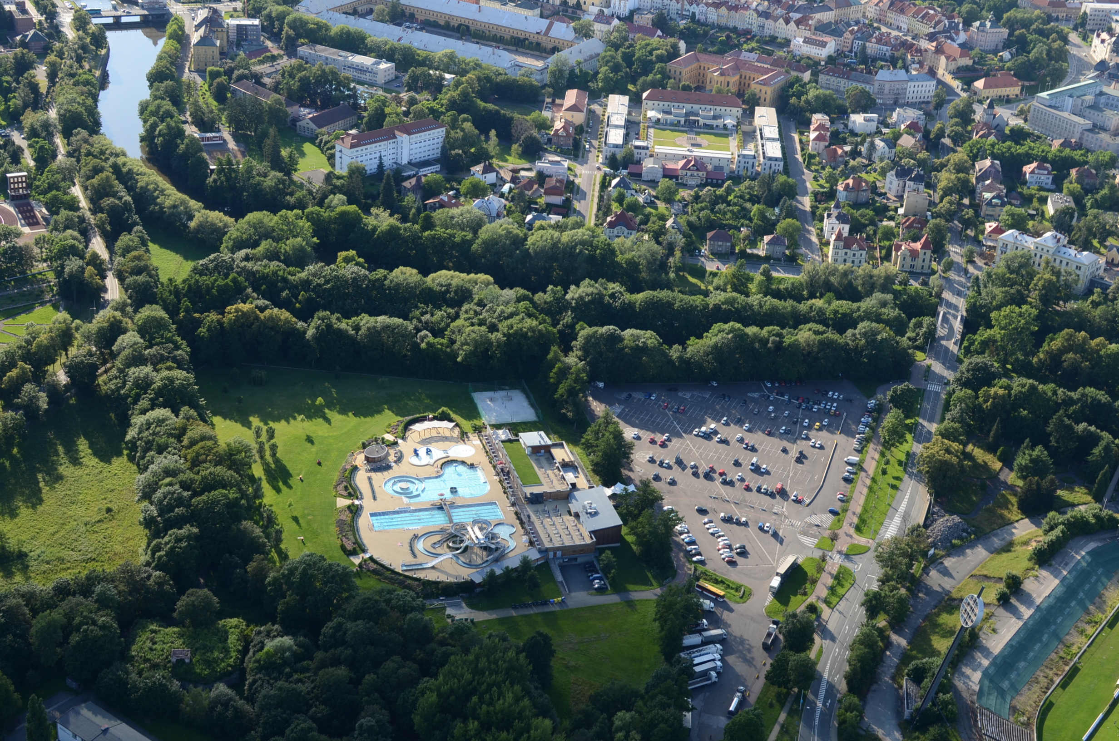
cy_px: 370
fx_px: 1628
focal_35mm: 52
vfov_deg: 25.6
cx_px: 560
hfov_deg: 37.9
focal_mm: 35
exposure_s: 1/200
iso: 200
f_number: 7.1
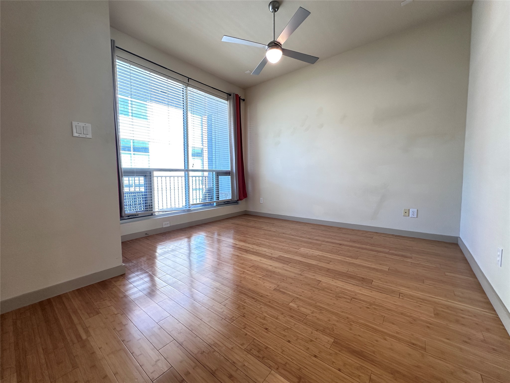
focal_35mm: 14
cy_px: 192
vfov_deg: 85.7
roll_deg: +0.4
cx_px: 255
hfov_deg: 102.1
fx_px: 206
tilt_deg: -3.6
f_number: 2.2
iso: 160
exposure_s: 1/120
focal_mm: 2.22
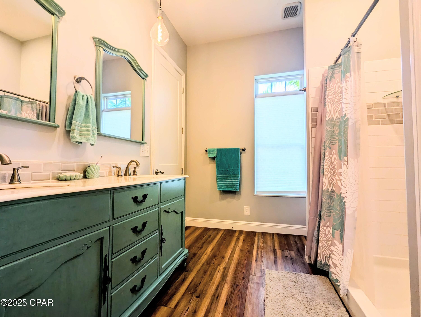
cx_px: 210
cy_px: 158
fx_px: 195
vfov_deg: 78.2
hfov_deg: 94.4
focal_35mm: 16
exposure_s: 1/120
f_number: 2.2
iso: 50
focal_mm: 2.35
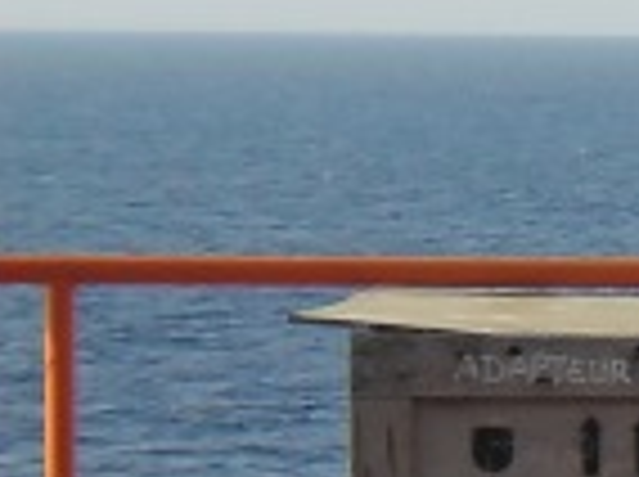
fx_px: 5860
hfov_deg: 5.6
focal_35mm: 318
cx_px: 2295
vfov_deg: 4.7
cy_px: 436
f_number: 4.5
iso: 80
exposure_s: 1/412
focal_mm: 7.8
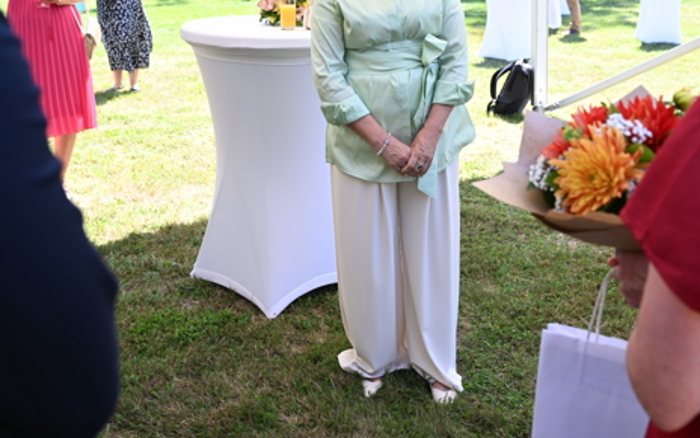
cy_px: 100
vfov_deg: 26.6
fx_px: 911
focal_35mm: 48
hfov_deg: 42.0
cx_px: 380
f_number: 4.5
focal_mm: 31.5
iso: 640
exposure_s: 1/640
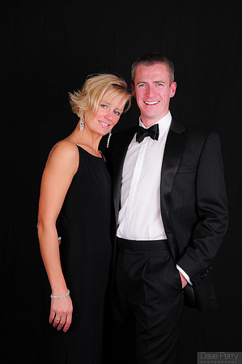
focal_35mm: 60
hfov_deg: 22.6
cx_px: 121
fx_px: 606
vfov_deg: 33.4
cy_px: 182
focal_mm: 40
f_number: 8
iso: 200
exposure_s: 1/125
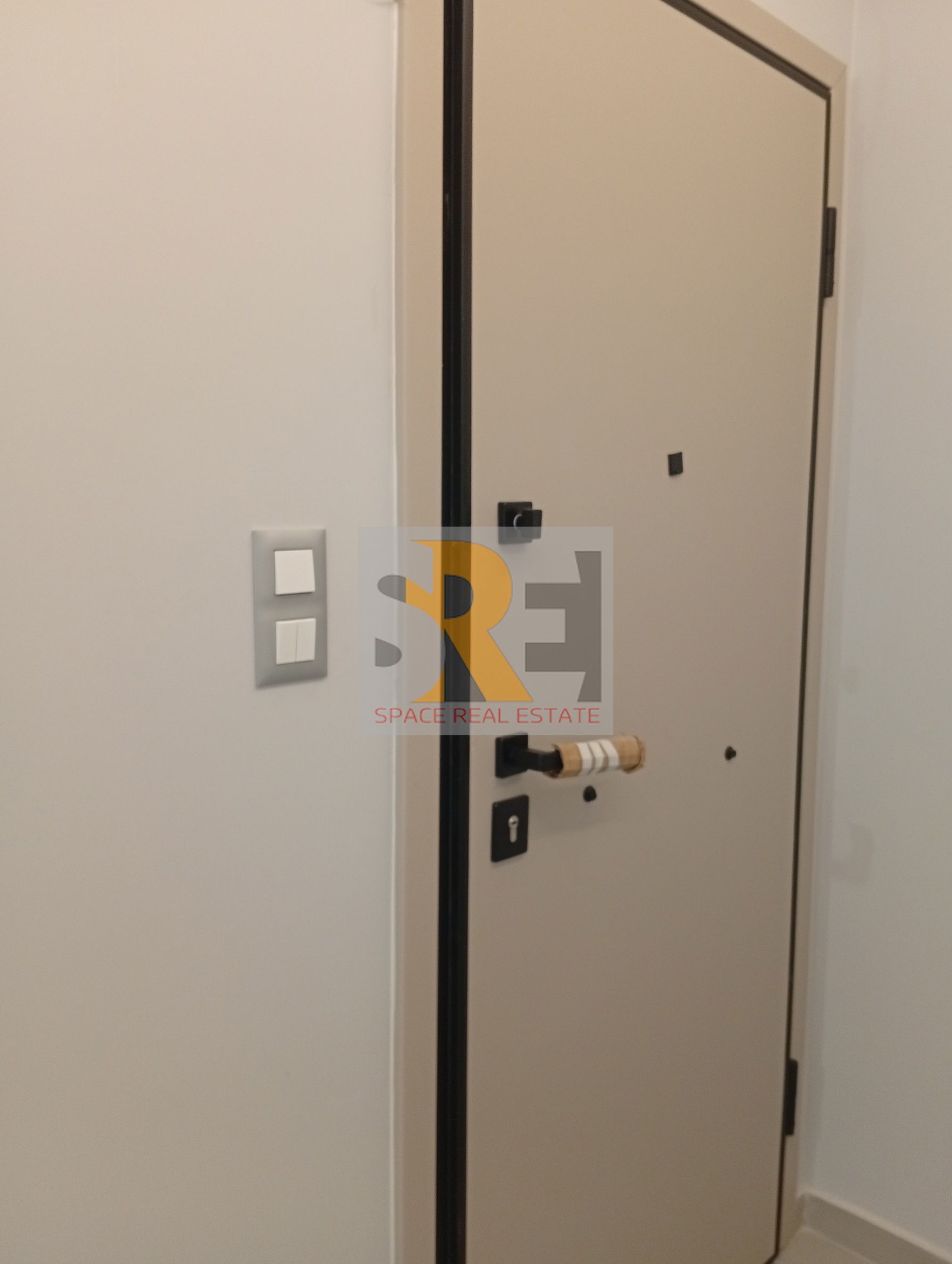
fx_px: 1061
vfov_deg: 61.6
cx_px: 486
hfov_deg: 48.3
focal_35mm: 29
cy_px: 631
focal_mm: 3.98
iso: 460
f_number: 1.8
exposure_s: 1/33.3
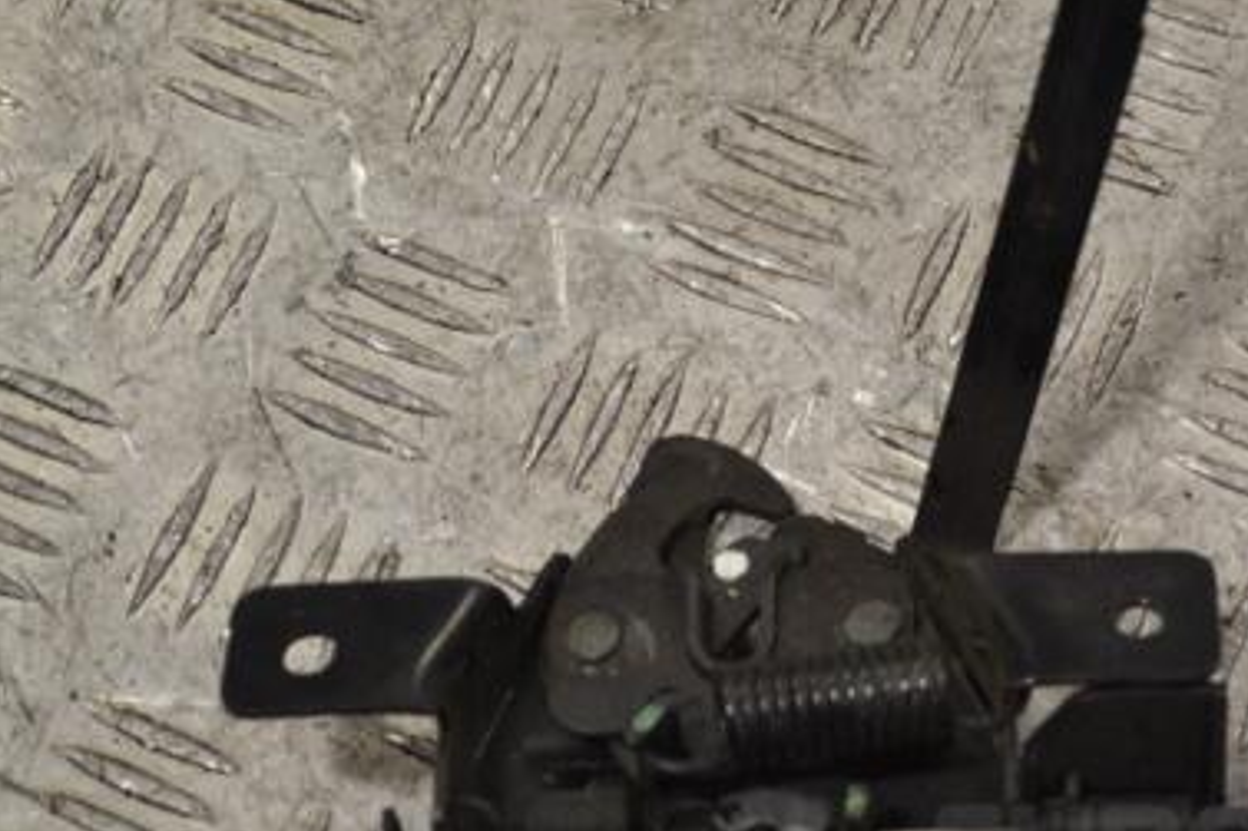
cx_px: 874
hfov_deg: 19.4
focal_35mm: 105
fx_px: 3638
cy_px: 414
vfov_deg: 13.0
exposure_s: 1/125
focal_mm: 44
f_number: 5.6
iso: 400
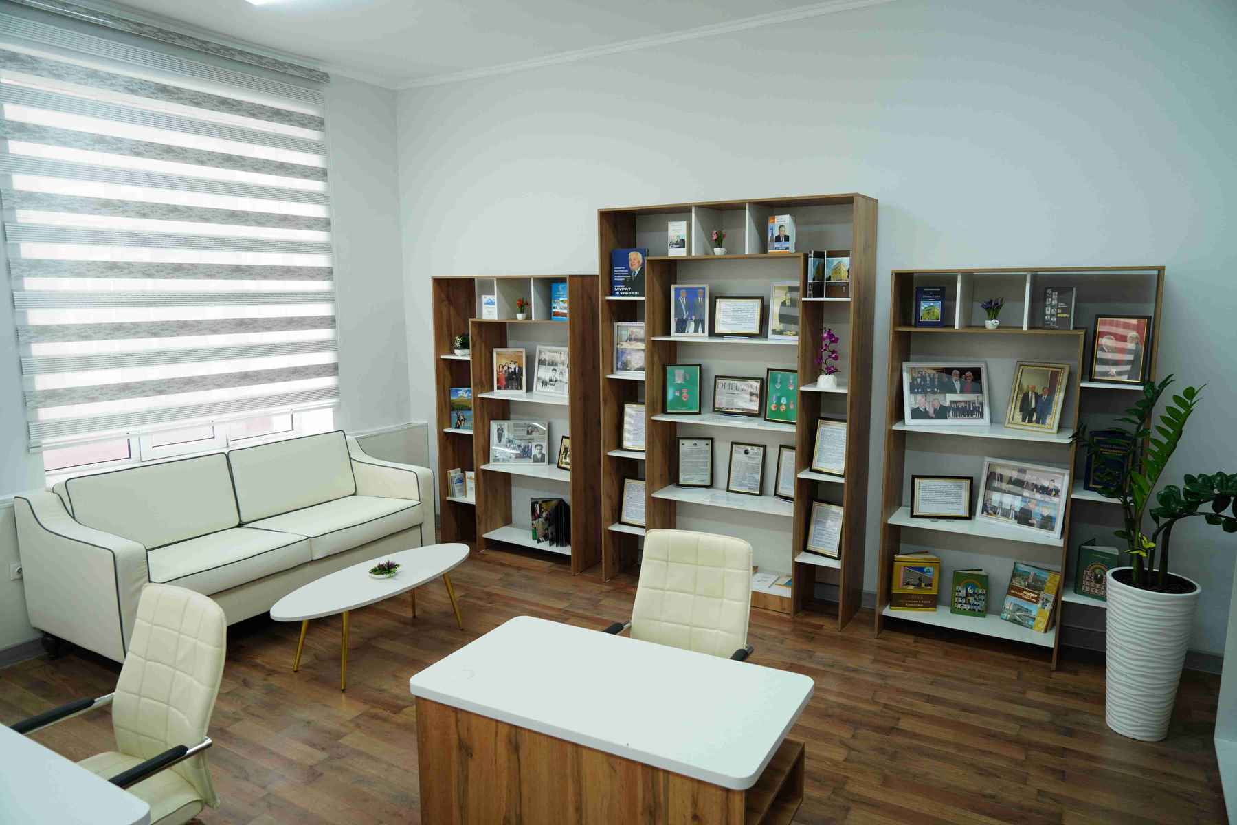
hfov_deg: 73.7
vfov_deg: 53.1
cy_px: 412
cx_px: 618
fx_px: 825
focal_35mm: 24
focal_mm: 24
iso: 1000
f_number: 4
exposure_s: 1/125
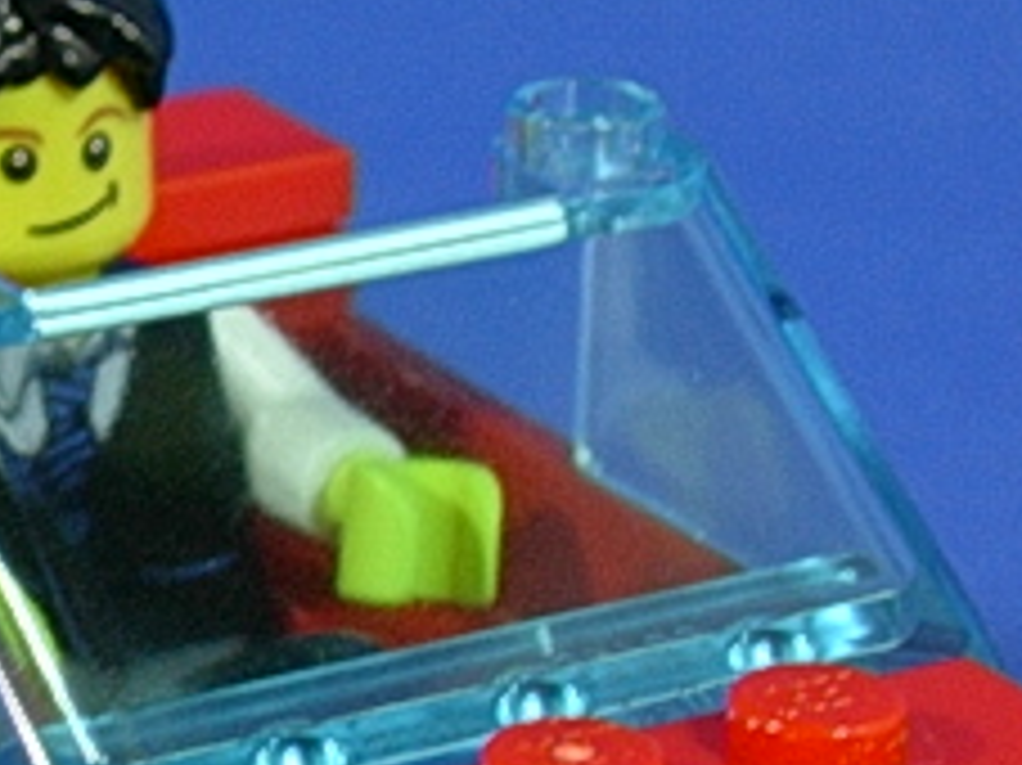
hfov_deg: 9.8
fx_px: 5902
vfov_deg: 7.4
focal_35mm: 200
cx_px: -9
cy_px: 441
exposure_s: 1/5.9
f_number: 3.7
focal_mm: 10.8
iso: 70
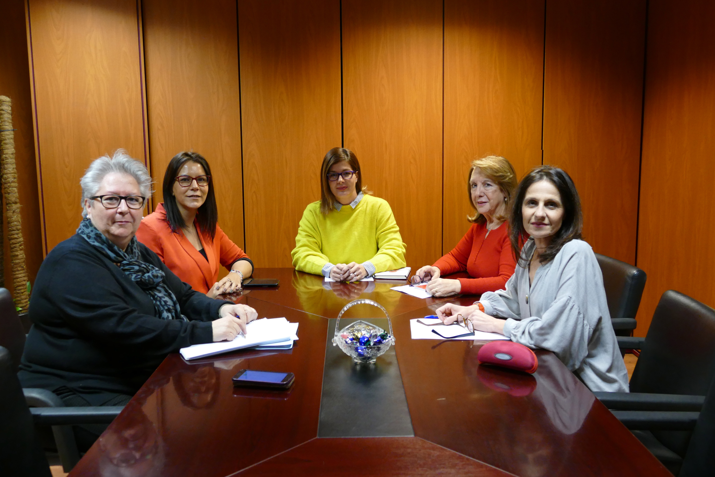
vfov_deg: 41.1
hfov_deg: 58.7
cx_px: 358
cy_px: 238
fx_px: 636
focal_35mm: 32
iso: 1000
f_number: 3
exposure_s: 1/80
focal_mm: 11.6
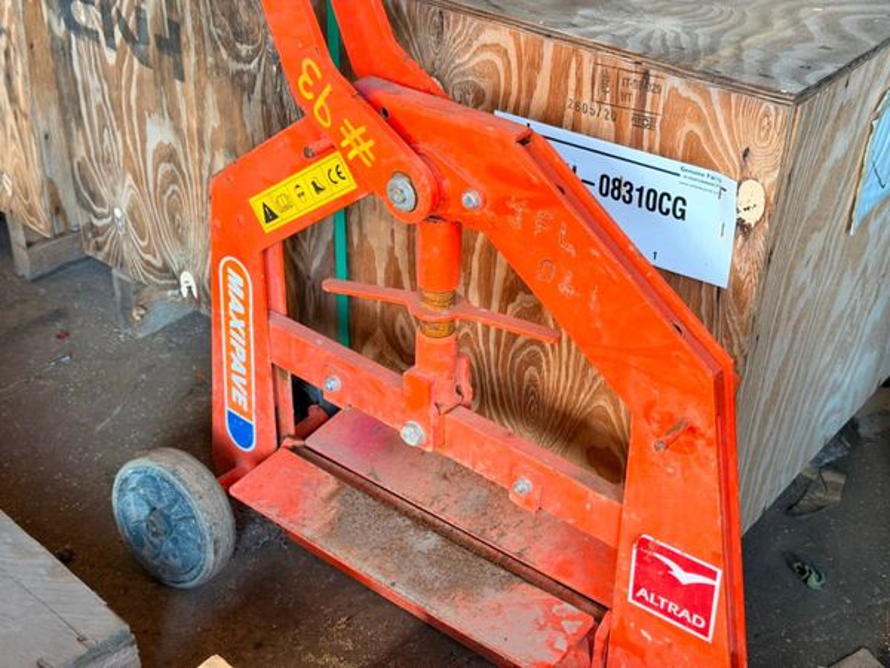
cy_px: 334
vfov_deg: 30.3
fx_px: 1234
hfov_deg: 39.7
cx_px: 445
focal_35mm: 48
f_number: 1.78
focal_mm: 6.76
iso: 250
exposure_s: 1/50
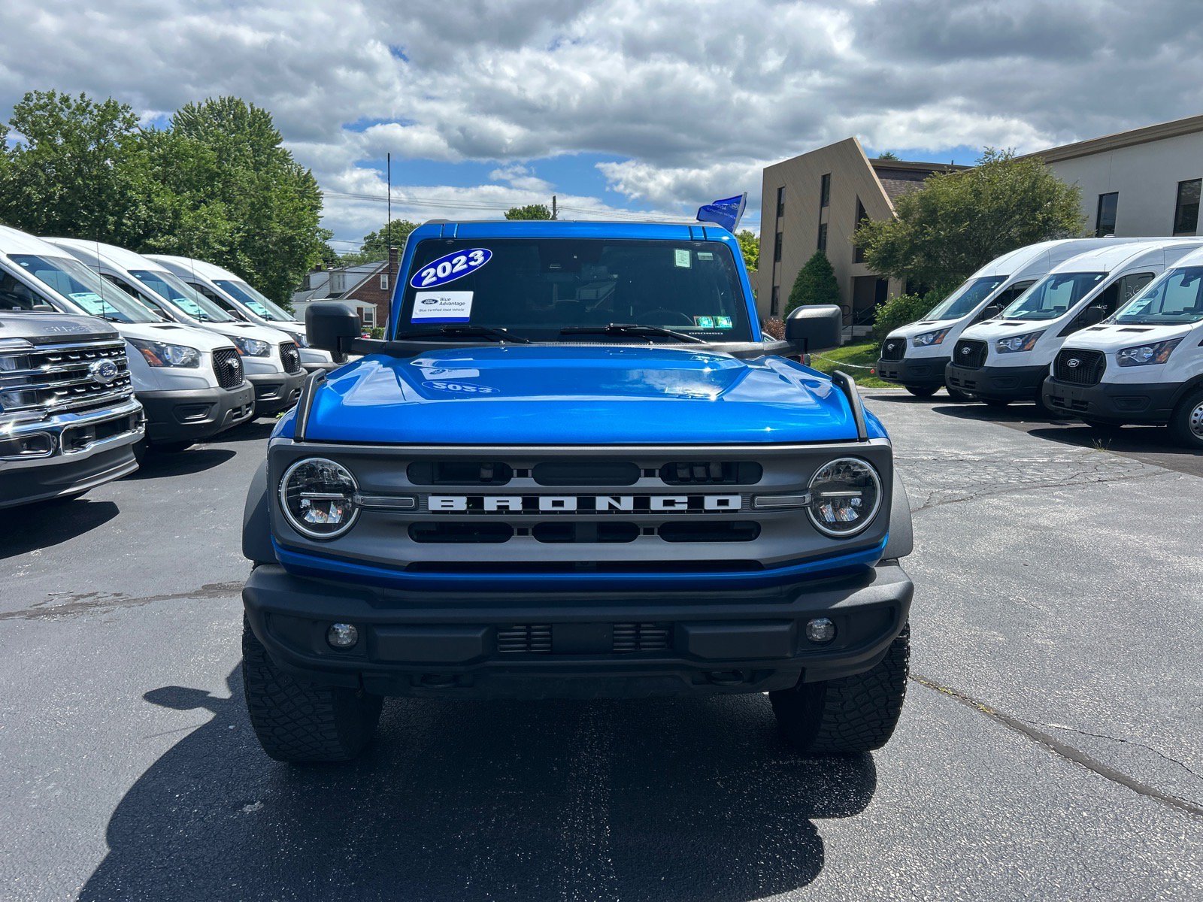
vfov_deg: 53.1
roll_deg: -1.3
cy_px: 451
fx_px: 904
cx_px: 602
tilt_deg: -8.0
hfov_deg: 67.3
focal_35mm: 26
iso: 50
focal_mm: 5.7
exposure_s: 1/3356
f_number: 1.5
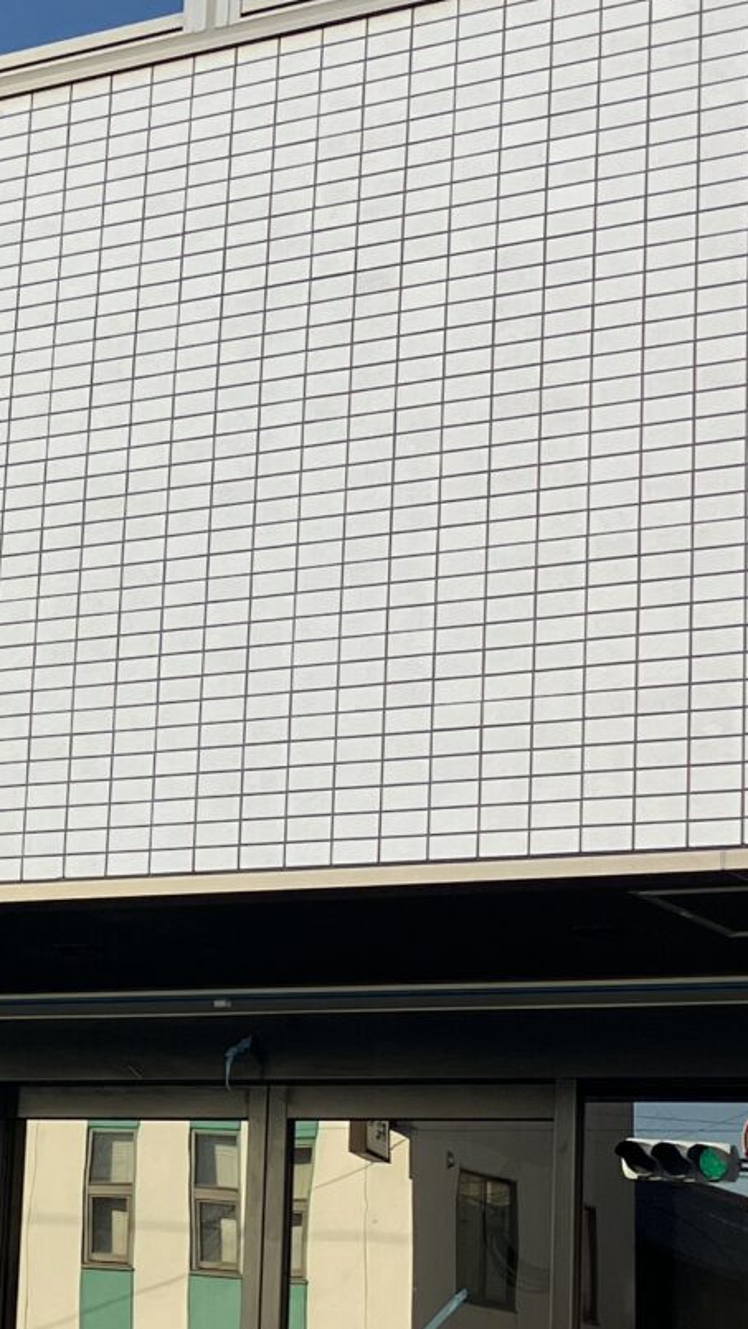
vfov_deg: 22.0
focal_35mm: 97
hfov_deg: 12.0
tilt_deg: +13.1
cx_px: -332
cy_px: 707
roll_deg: -4.3
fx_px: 3419
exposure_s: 1/506
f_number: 1.8
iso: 32
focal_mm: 3.99
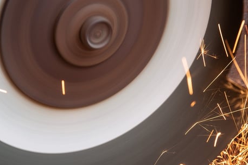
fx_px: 1267
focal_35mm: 184
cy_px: 191
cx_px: 104
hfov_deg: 11.2
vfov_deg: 7.4
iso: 250
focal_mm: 70
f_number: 7.1
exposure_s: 1/80
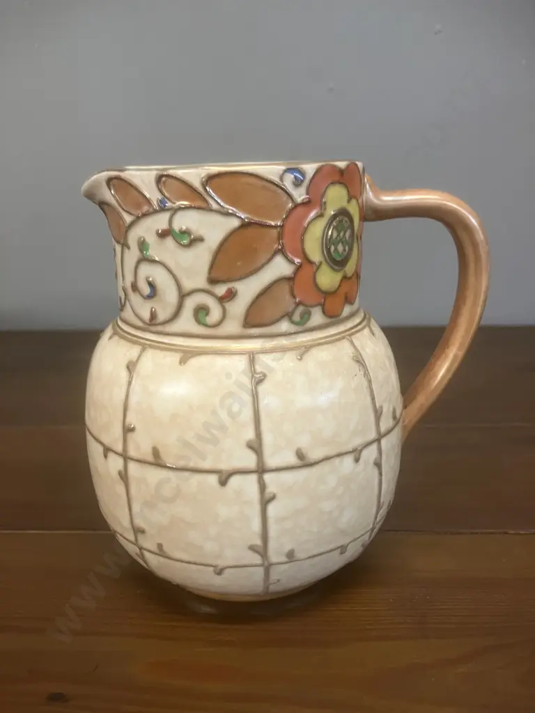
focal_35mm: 28
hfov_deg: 49.7
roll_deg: +2.1
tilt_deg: -18.0
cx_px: 268
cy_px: 356
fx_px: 577
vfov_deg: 63.4
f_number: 1.8
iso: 125
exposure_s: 1/50
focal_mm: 3.99
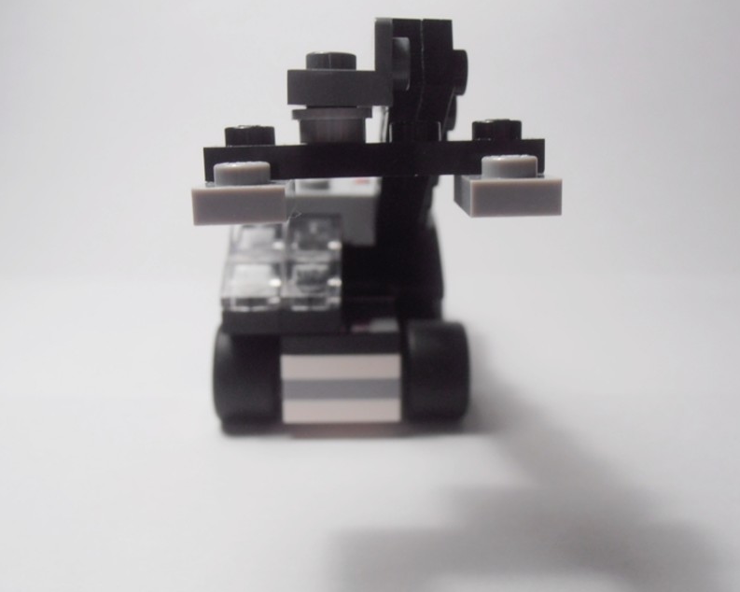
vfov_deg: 36.5
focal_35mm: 41
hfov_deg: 44.8
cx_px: 387
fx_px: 898
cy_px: 312
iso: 80
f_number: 3.9
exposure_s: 1/50
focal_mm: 6.61
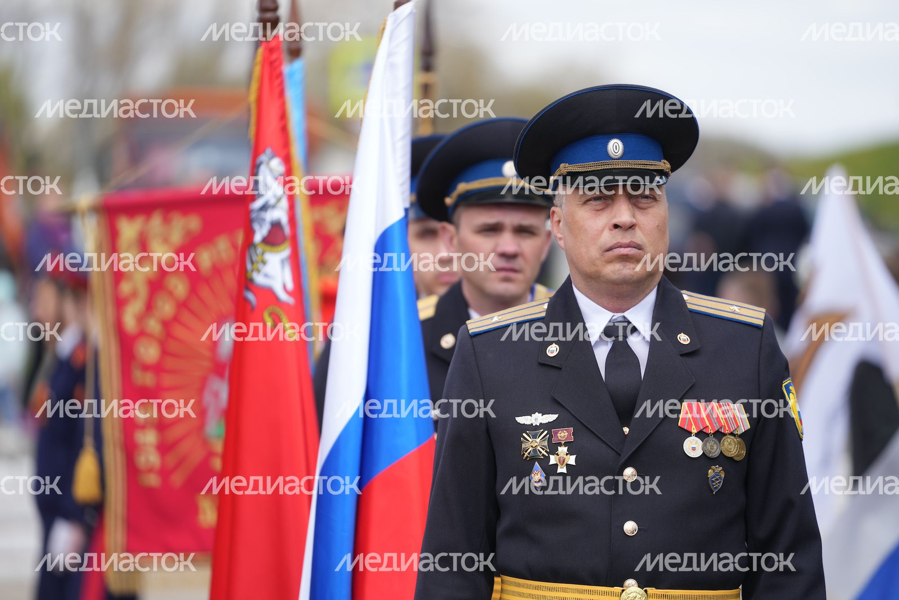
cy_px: 300
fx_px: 4995
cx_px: 450
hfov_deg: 10.3
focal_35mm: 200
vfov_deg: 6.9
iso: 100
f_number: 2.8
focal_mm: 200
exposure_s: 1/640
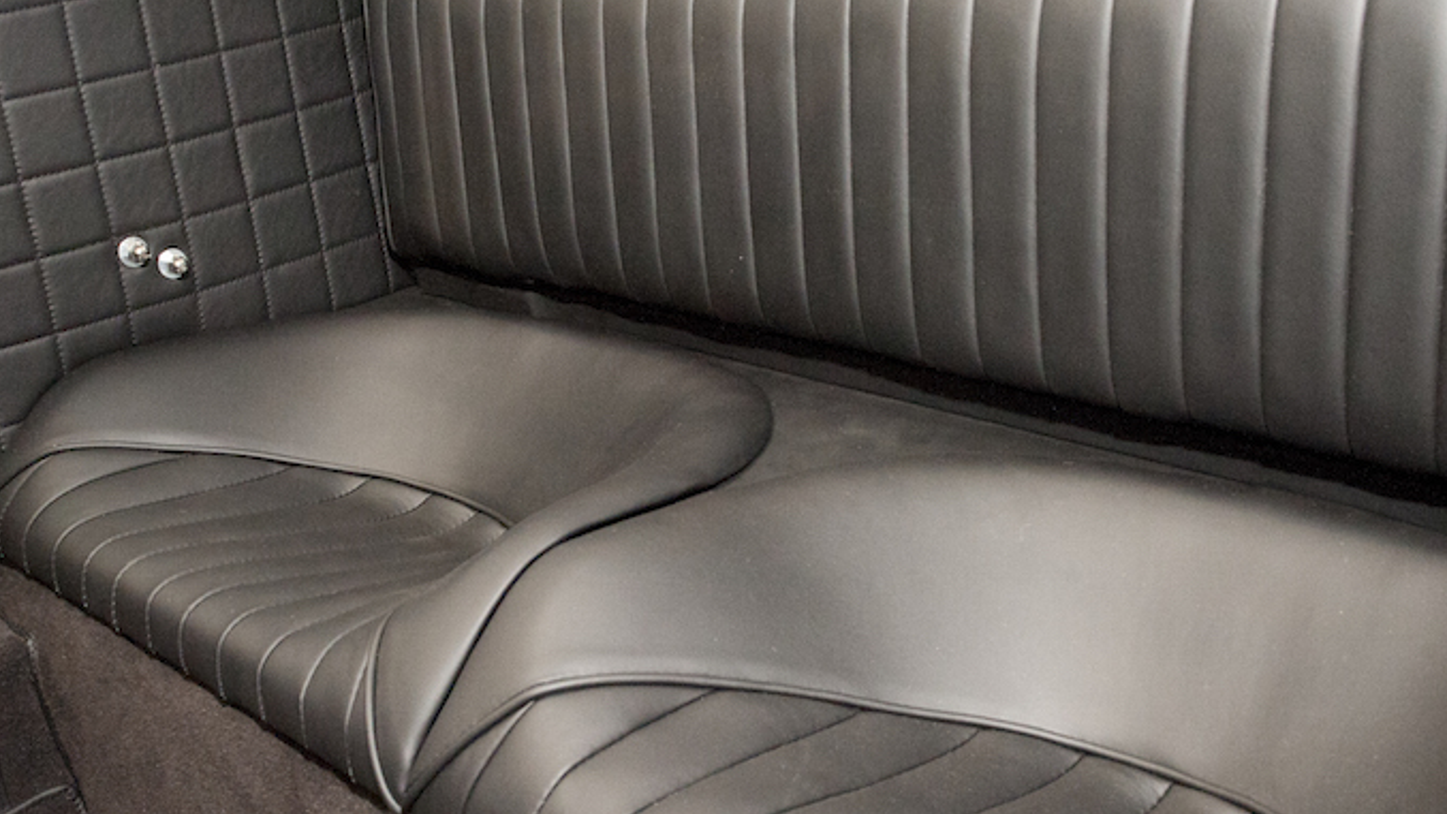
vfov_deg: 31.1
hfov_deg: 52.7
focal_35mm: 38
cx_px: 673
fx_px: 1458
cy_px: 484
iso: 3200
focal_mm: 24
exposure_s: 1/80
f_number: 9
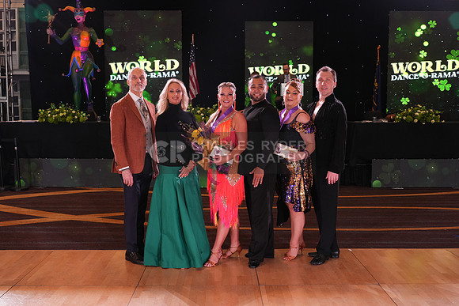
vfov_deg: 35.1
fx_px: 485
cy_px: 153
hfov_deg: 50.7
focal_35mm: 38
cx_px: 230
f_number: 5
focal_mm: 38
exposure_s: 1/200
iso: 1600
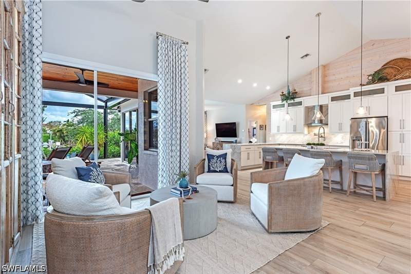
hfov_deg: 90.0
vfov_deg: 67.4
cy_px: 137
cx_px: 206
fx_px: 205
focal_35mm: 18
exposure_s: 1/80
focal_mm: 18
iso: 100
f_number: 9
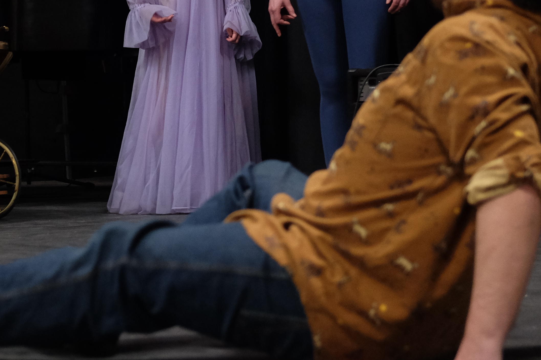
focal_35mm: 123
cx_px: 90
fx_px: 1848
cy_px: 84
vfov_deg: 11.1
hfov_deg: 16.5
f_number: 2
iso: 1600
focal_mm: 35
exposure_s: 1/60
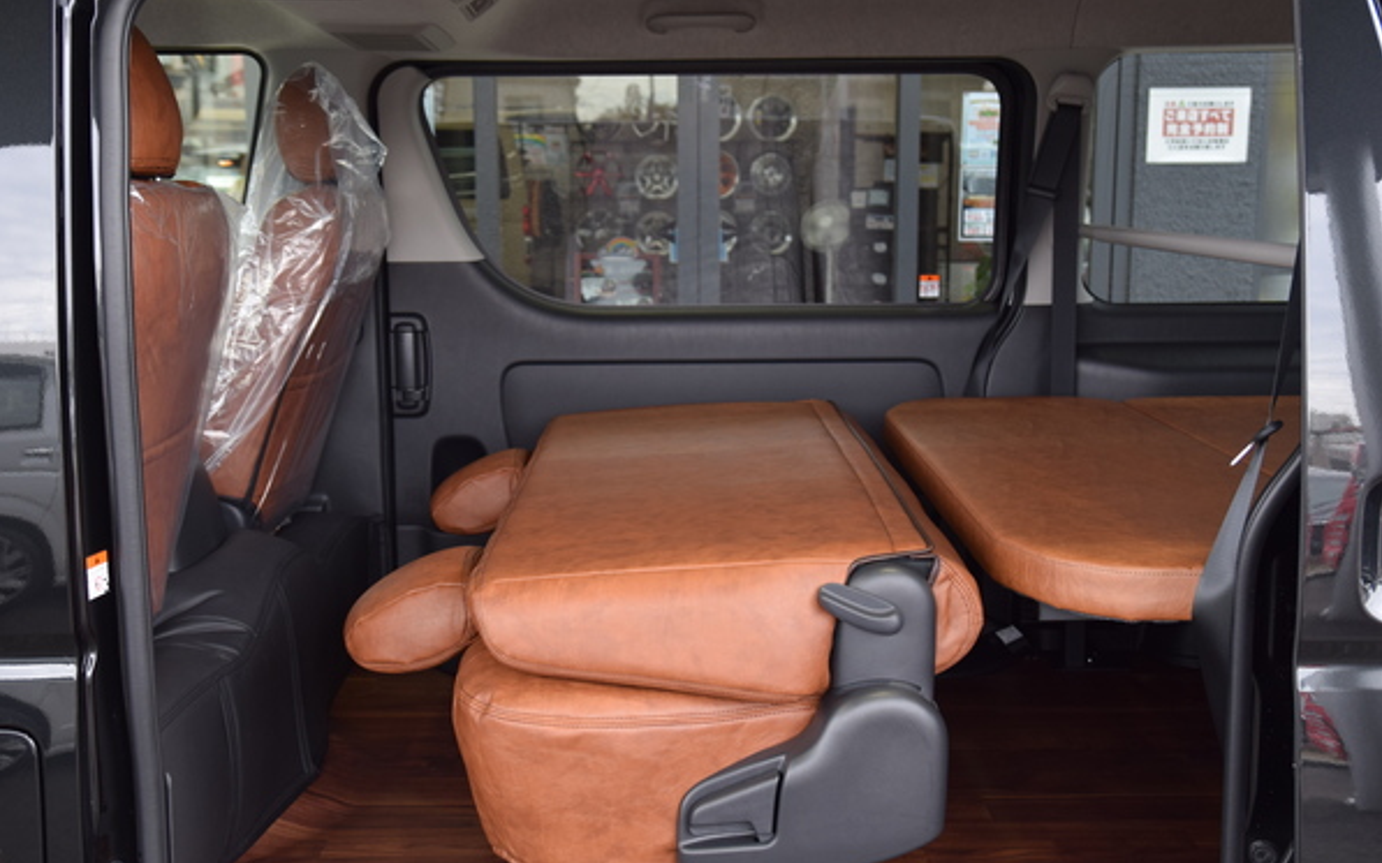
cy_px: 441
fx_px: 1563
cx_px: 690
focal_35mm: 42
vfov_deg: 30.9
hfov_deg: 47.7
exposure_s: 1/100
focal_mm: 27
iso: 400
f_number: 5
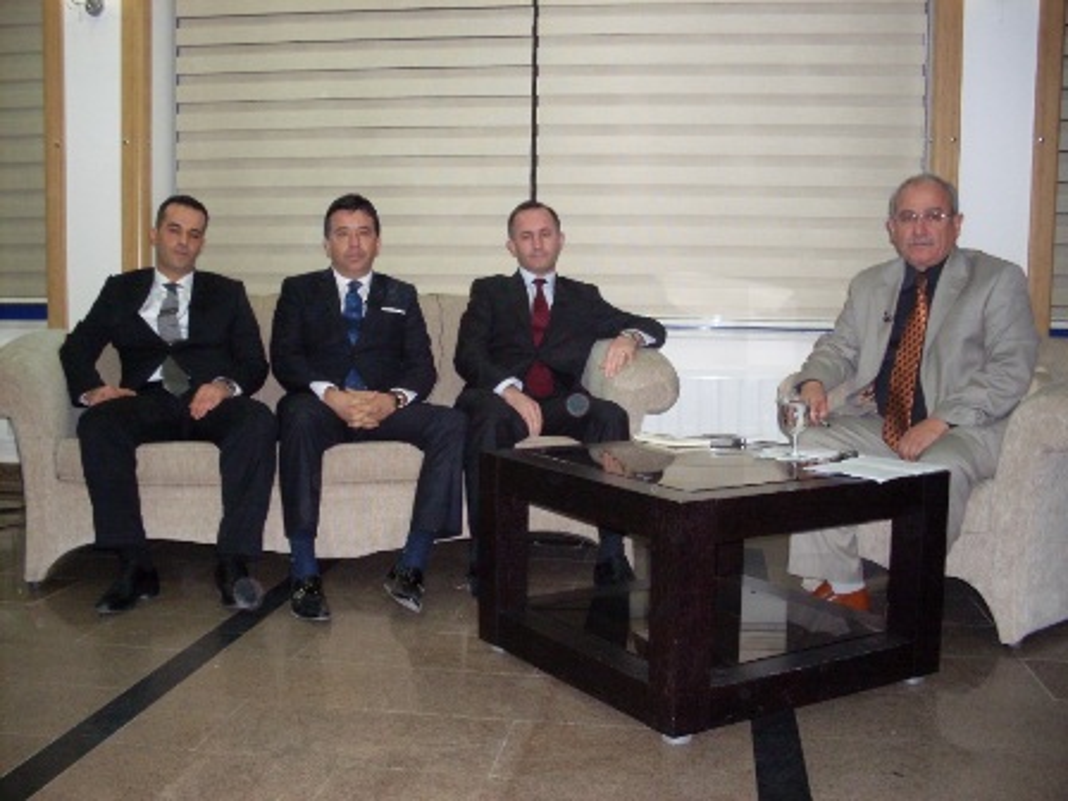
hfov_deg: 49.0
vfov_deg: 37.7
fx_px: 1172
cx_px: 534
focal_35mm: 38
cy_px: 400
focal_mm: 6.3
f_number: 2.8
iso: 240
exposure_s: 1/45
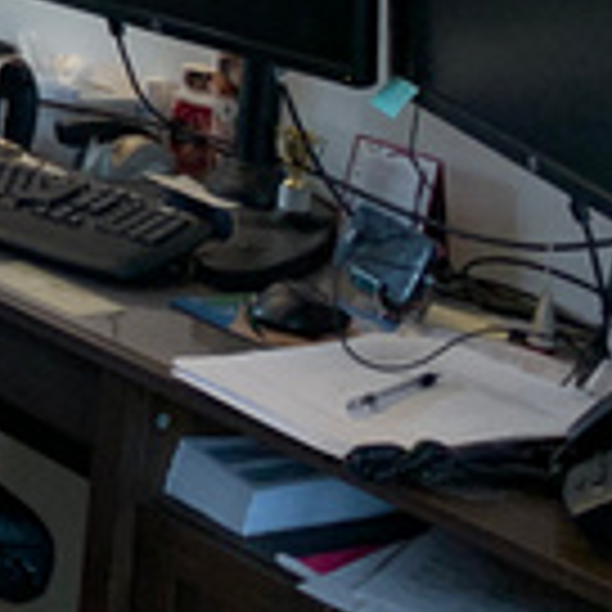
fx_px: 2160
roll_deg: -4.2
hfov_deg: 12.9
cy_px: -234
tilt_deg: -5.0
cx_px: -788
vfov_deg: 15.2
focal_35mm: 108
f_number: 1.8
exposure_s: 1/60
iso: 50
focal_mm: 4.25
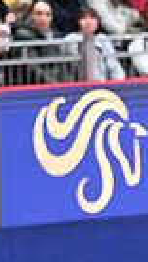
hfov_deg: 0.9
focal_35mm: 1322
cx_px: 370
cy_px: 364
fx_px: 9189
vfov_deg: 1.6
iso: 5000
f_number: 4
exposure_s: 1/800
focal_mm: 300
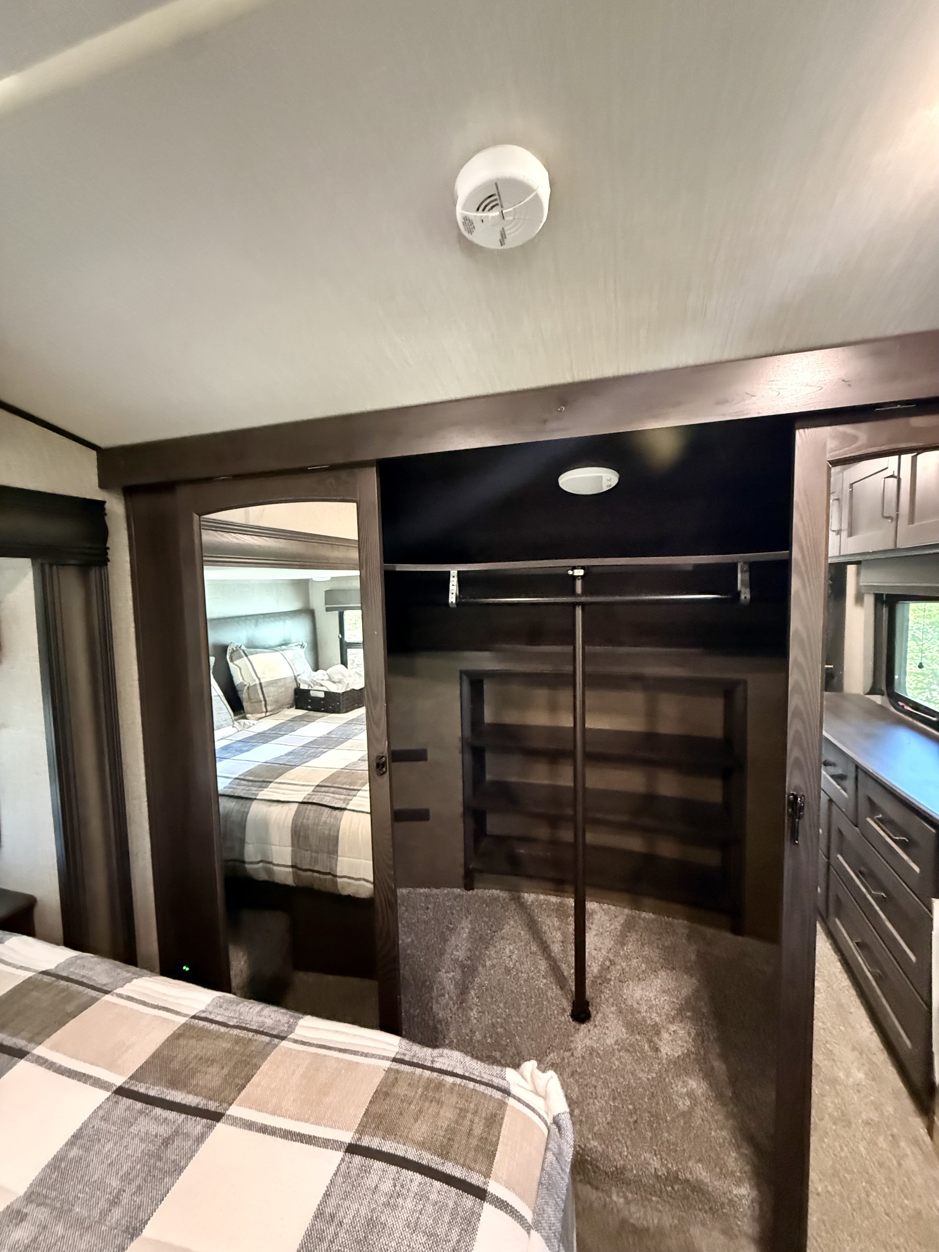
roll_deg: +0.2
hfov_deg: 85.7
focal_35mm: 14
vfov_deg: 102.1
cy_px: 626
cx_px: 470
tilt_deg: -4.5
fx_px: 506
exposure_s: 1/45
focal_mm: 2.22
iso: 1600
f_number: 2.2
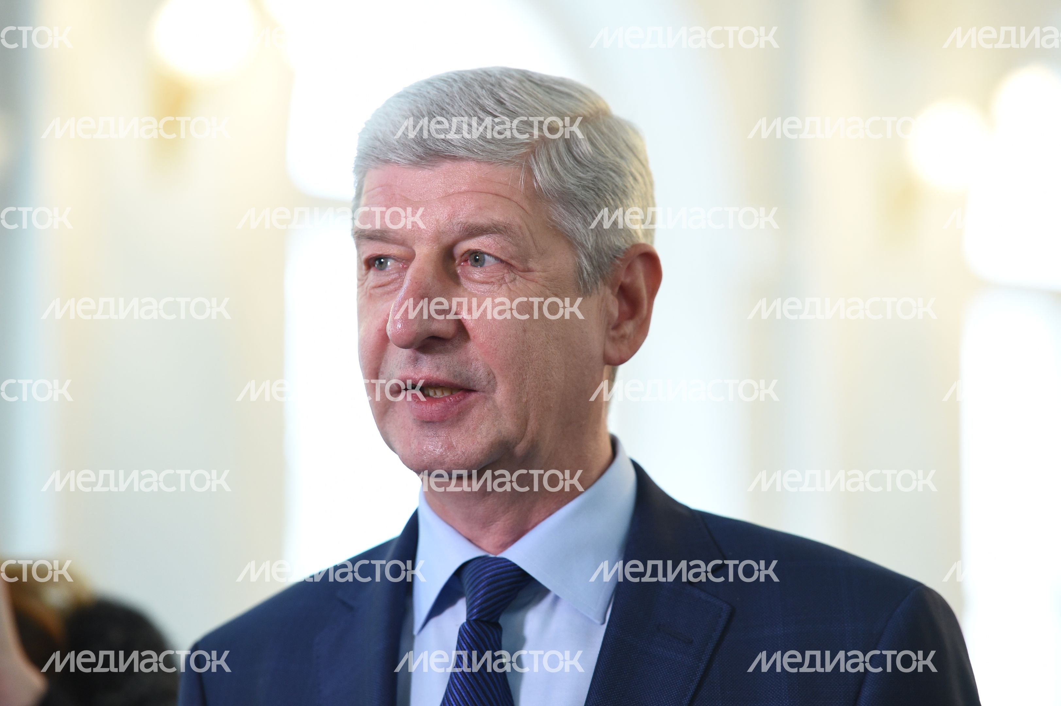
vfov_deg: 8.3
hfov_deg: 12.5
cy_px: 353
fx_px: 4860
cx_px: 530
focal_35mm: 165
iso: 2500
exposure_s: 1/125
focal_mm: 165
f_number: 3.5
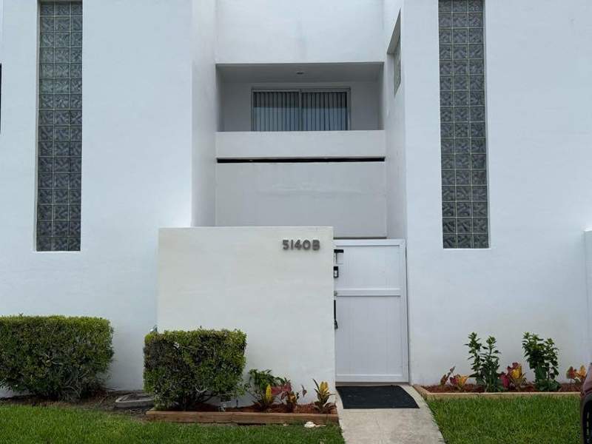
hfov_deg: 39.7
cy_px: 222
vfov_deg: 30.3
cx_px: 296
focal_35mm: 48
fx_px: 821
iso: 64
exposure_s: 1/2667
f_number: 1.78
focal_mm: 6.76
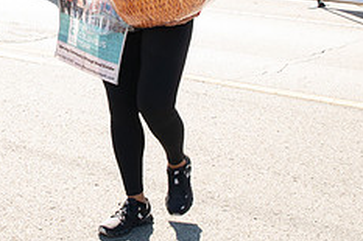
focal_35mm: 88
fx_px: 887
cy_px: -14
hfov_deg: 22.7
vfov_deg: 15.2
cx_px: 55
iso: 320
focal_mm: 24
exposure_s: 1/200
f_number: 7.1
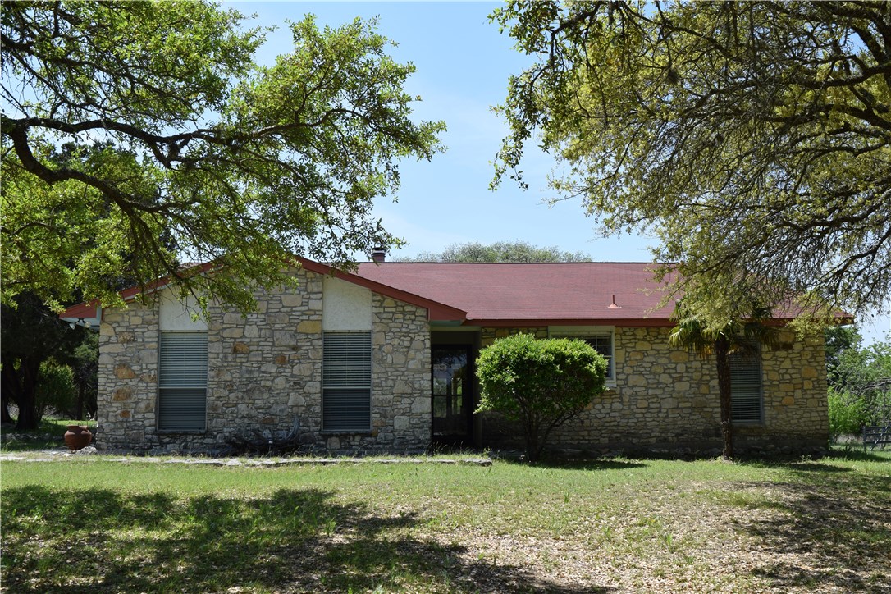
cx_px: 446
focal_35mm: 34
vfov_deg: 38.4
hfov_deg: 55.1
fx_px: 854
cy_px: 297
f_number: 9
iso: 200
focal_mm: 23
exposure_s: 1/320
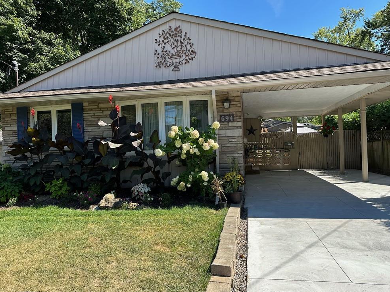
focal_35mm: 25
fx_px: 282
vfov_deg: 54.9
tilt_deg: -0.2
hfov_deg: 69.4
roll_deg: +1.9
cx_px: 189
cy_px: 145
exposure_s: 1/1845
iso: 80
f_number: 1.78
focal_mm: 6.86
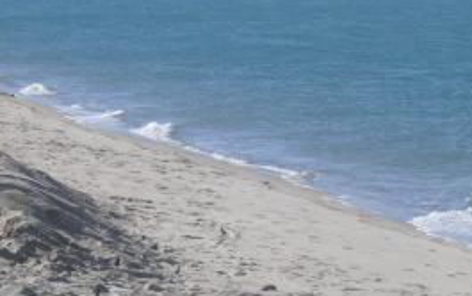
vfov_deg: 4.8
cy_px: 107
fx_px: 3527
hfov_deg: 7.7
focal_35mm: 274
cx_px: 185
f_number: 14.1
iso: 64
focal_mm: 18.9
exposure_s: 1/80
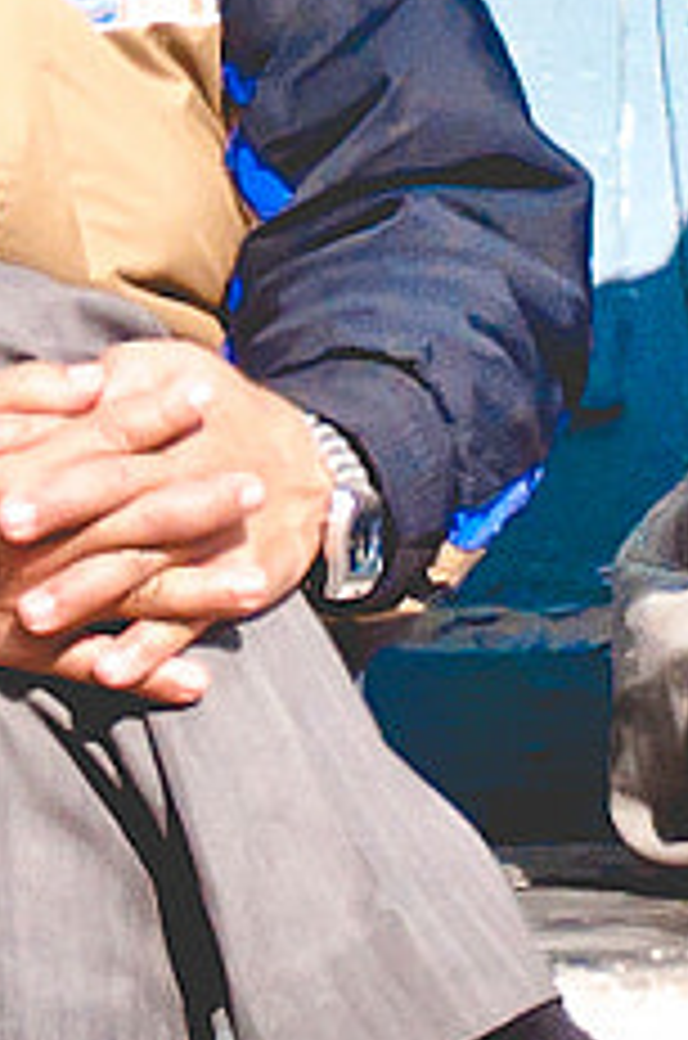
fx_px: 20962
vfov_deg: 2.8
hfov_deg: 1.9
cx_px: 1363
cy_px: -1333
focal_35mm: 728
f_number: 5.6
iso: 250
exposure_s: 1/1600
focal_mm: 70
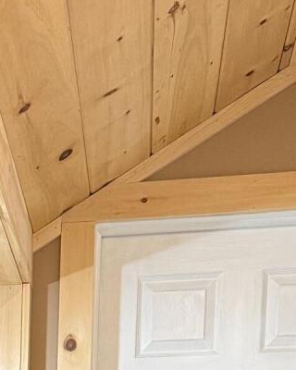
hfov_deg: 12.5
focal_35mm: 117
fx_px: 1281
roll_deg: -0.4
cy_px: 850
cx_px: -154
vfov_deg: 13.0
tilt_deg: -7.7
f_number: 1.78
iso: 250
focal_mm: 6.76
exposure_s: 1/60
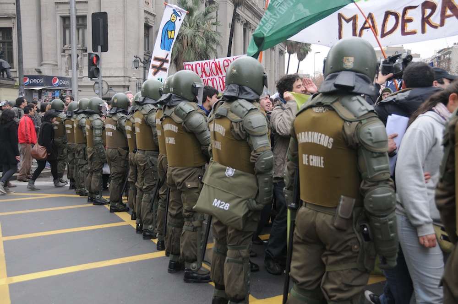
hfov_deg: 49.6
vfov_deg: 34.1
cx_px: 229
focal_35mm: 39
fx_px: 496
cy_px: 152
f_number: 3.8
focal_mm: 26
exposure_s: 1/250
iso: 200
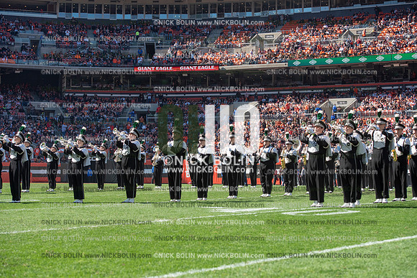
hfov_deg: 28.8
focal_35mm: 70
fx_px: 811
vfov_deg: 19.5
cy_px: 139
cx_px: 208
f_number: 5
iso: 400
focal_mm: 70
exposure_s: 1/2500
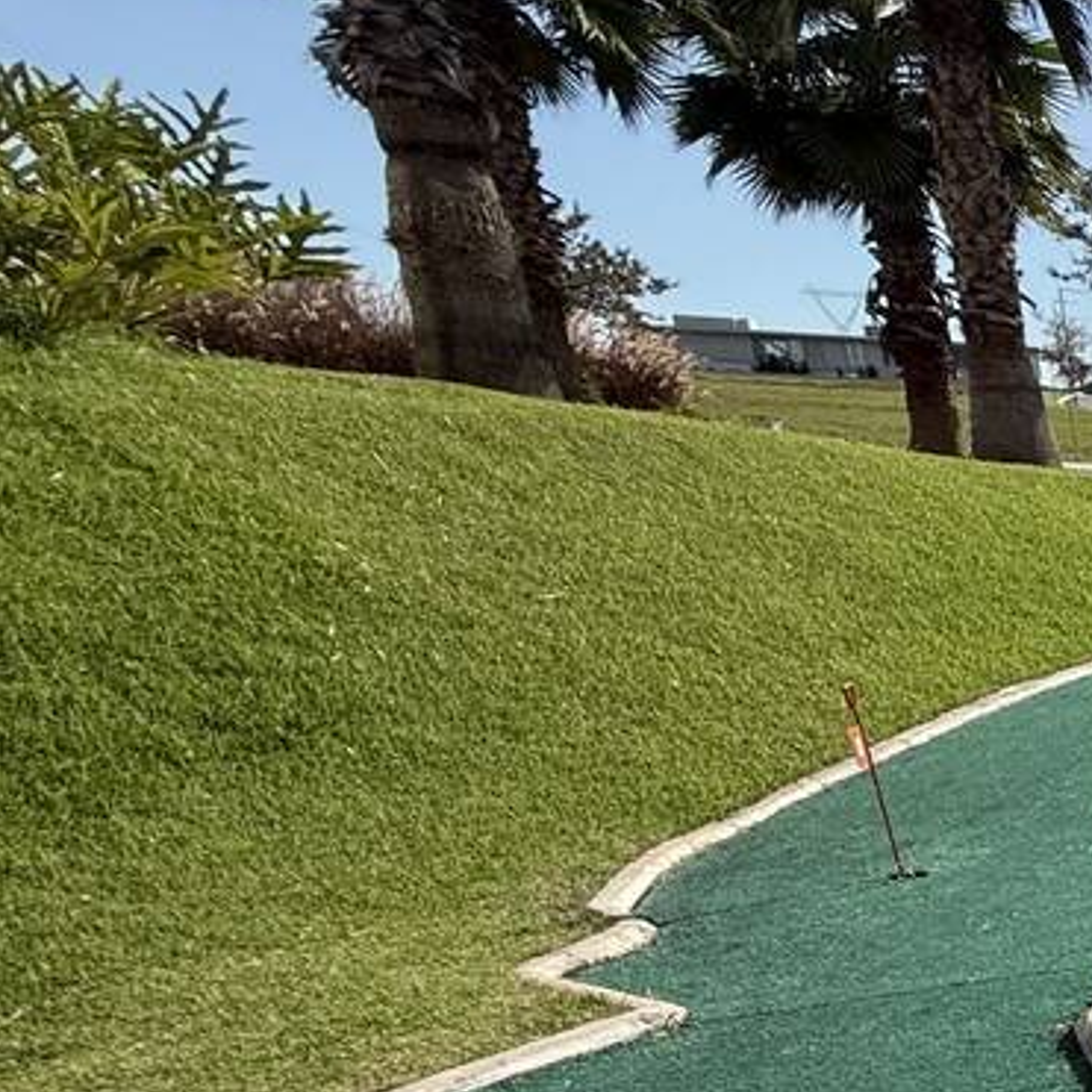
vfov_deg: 33.0
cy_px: 1042
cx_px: 2069
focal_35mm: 48
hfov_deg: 20.7
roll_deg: -2.1
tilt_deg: -17.6
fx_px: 1713
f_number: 2.2
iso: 64
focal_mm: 2.22
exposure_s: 1/2506
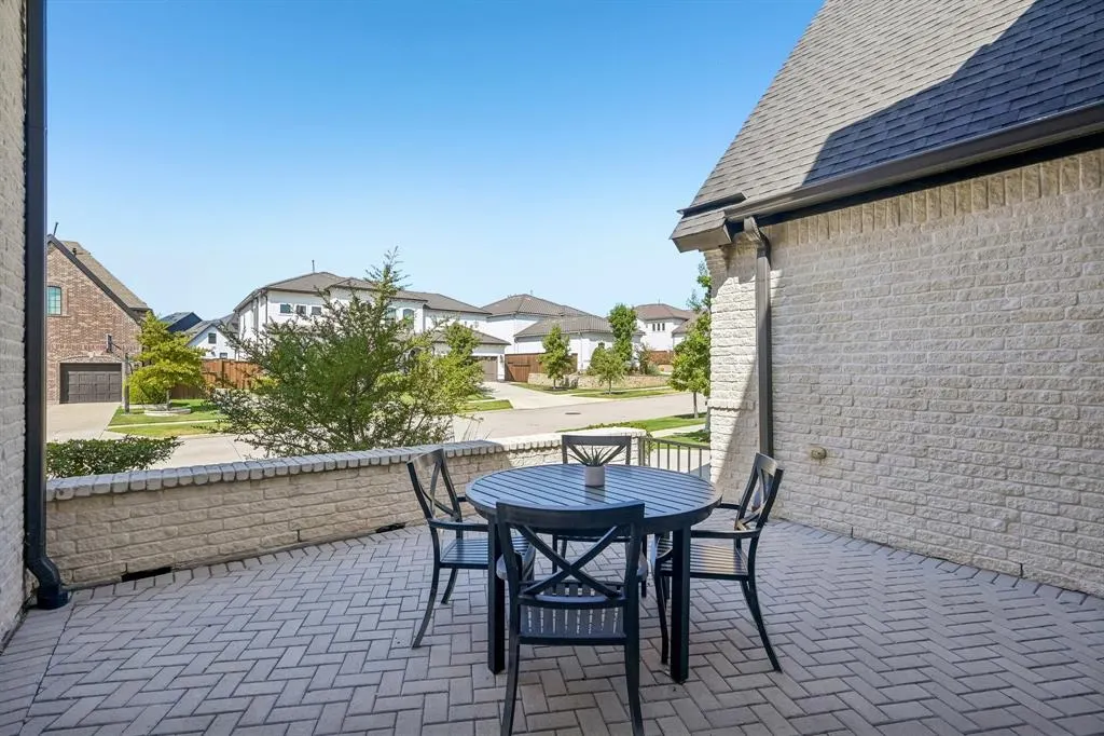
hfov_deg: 95.0
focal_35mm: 16
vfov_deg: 72.0
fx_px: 506
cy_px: 368
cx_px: 552
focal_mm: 16.5
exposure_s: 1/800
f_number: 8
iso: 400
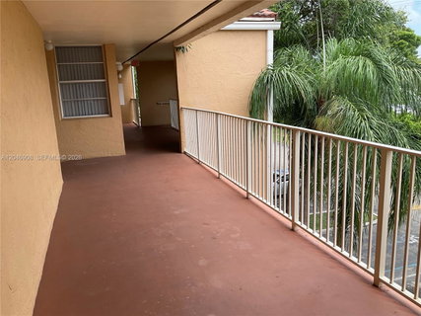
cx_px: 210
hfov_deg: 61.7
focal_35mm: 29
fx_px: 353
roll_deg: +3.6
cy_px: 158
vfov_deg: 48.2
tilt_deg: -9.9
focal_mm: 3
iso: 16
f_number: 1.8
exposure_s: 1/478
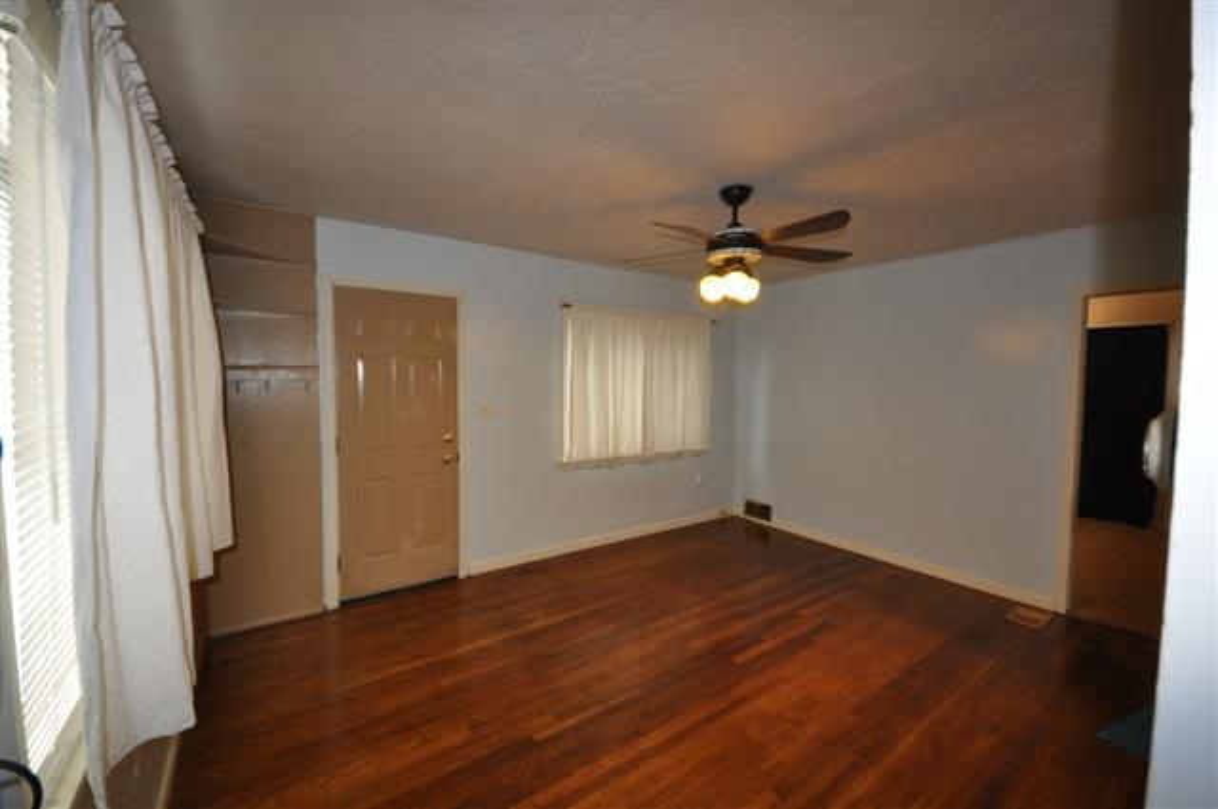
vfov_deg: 83.1
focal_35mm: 14
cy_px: 404
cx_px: 609
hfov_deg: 106.3
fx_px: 456
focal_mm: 9
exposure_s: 1/60
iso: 800
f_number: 4.5
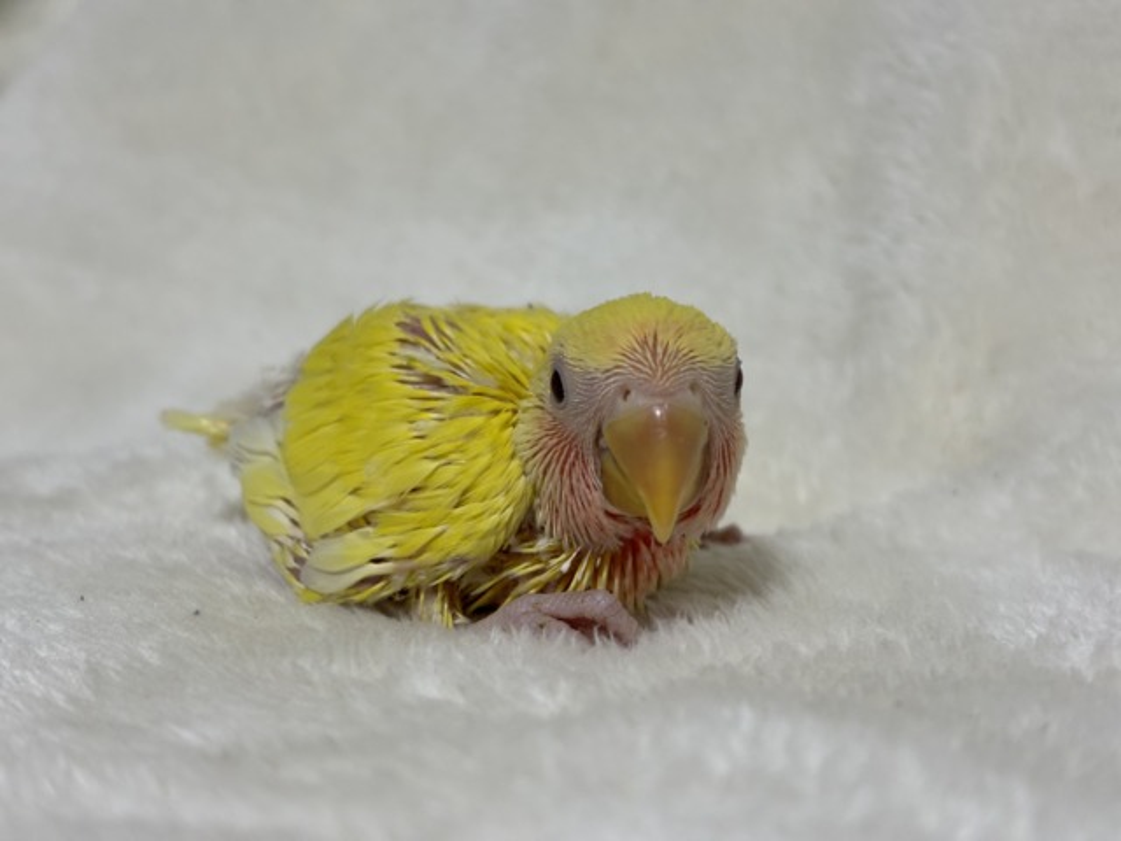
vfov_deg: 28.0
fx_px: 1684
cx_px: 560
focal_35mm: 52
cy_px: 420
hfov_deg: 36.8
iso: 160
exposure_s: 1/50
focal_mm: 5.96
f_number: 1.6
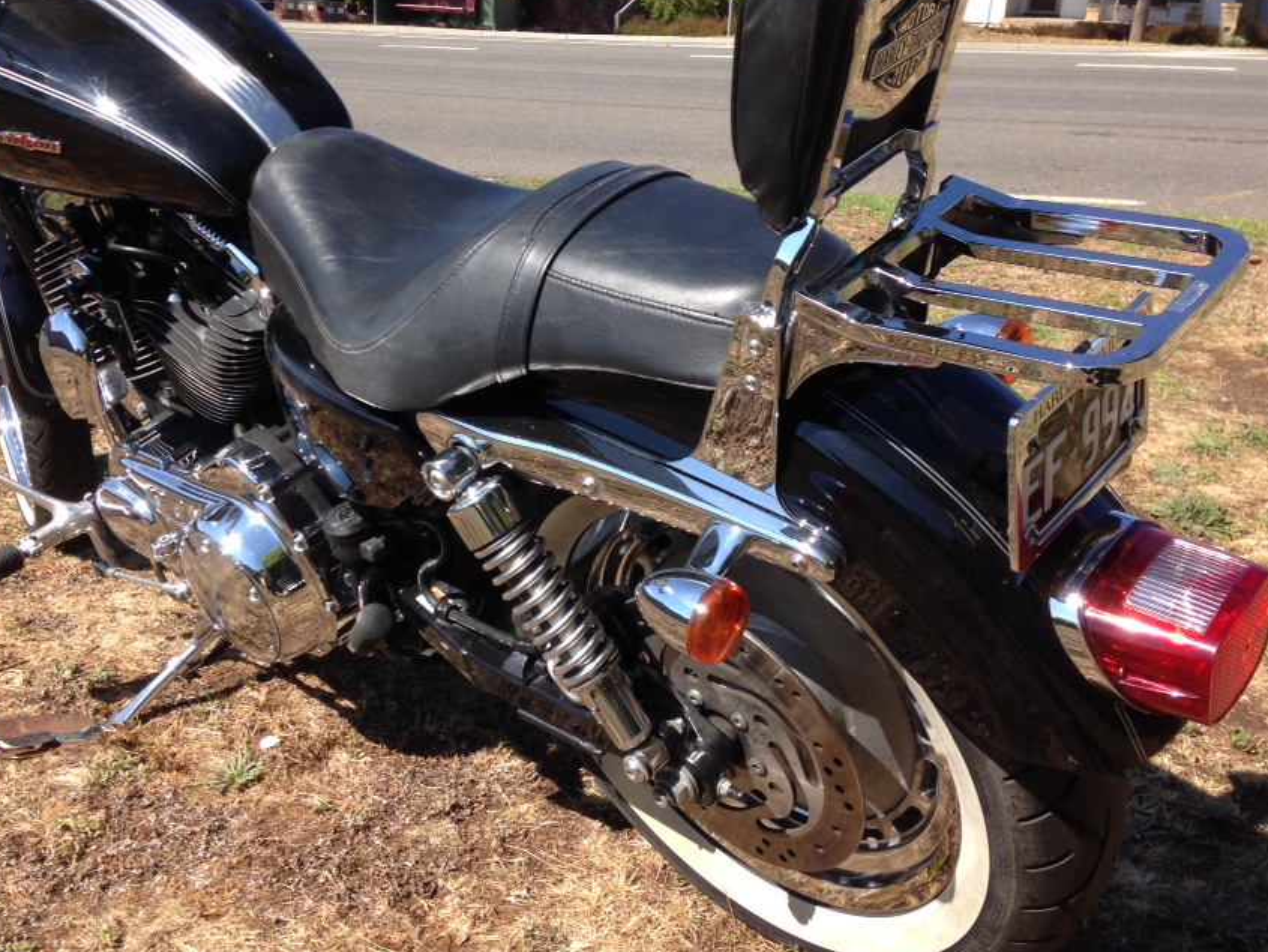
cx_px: 606
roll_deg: -1.9
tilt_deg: -18.6
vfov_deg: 35.9
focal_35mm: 40
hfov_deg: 46.8
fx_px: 1465
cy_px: 411
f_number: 2.4
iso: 50
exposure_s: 1/919
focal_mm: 4.12
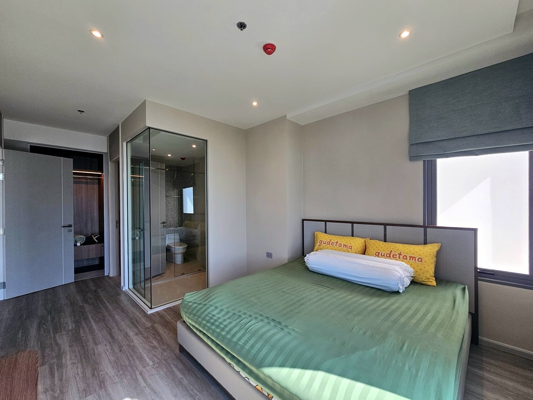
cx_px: 266
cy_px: 200
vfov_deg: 89.9
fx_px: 200
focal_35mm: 13
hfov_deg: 106.2
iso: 50
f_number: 2.2
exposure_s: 1/154
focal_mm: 2.2
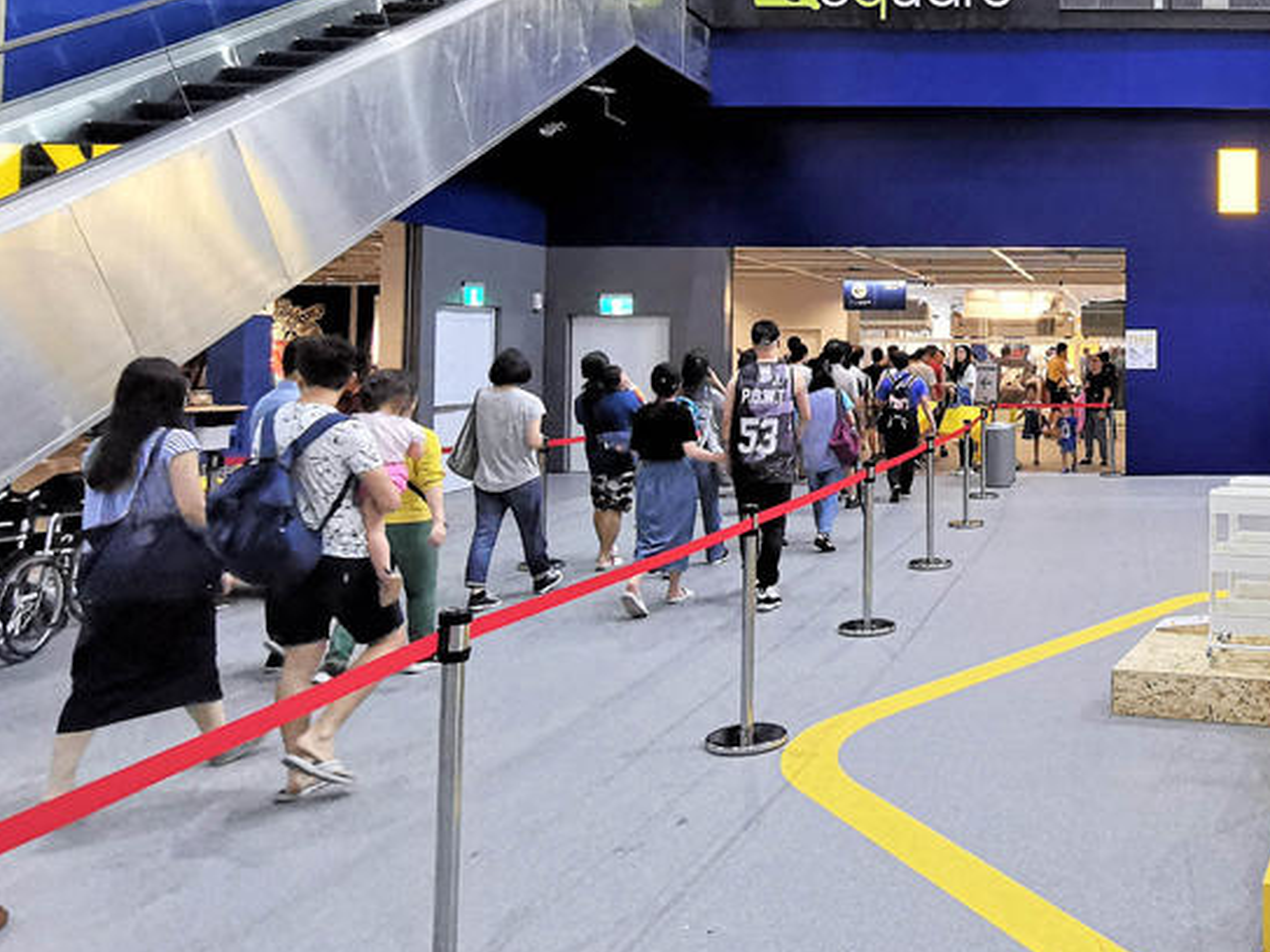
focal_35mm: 32
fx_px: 1174
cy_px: 308
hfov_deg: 50.5
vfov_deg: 43.5
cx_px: 1137
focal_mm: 2.26
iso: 320
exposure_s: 1/120
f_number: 2.2
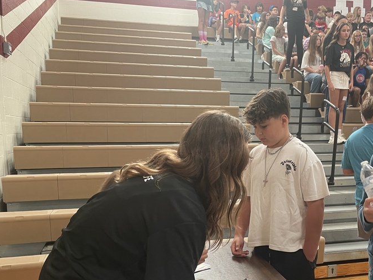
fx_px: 431
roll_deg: -0.1
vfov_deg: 35.7
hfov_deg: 46.1
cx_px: 248
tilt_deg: -6.0
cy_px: 180
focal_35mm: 40
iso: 160
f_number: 1.6
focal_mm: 4.2
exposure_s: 1/60
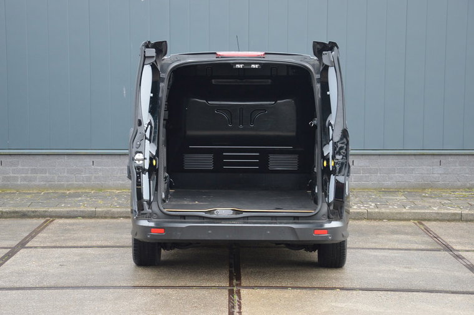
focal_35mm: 87
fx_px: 1144
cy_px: 158
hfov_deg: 23.4
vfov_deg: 15.7
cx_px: 237
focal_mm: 58
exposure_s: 1/125
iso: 800
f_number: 5
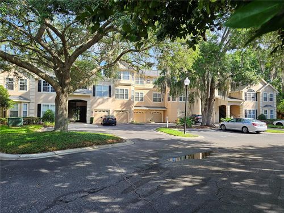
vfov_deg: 58.9
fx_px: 189
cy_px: 106
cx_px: 142
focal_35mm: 23
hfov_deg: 73.9
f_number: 1.8
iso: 25
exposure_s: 1/319
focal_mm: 5.4
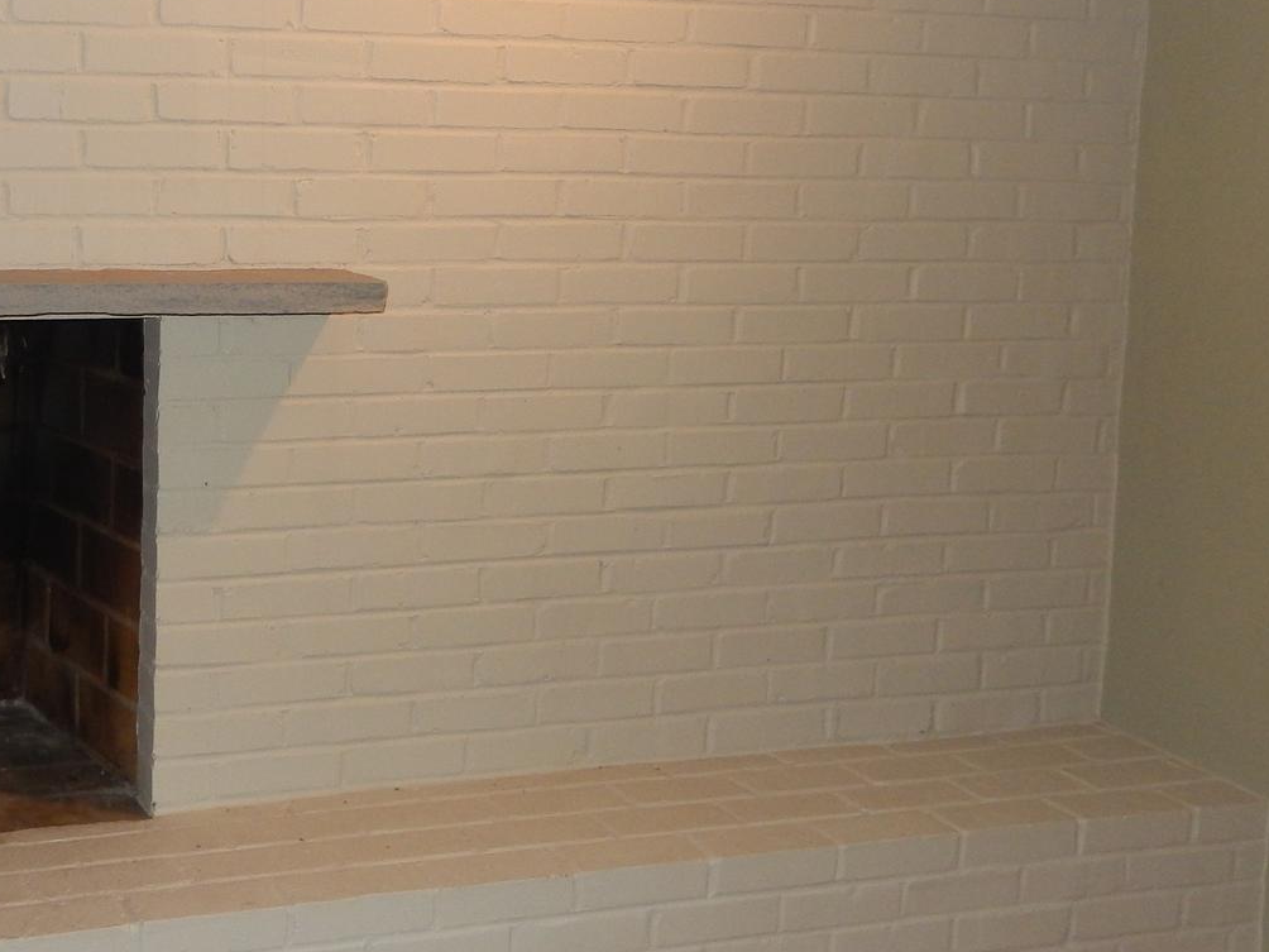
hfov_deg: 35.9
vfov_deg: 28.3
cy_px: 284
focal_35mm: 51
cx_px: 211
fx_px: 1870
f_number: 3.4
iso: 200
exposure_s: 1/30
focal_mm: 4.5
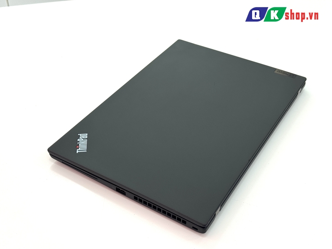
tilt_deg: -40.7
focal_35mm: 48
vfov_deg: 30.3
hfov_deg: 39.7
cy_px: 124
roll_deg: -0.5
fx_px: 460
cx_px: 166
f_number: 1.78
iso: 64
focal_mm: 6.76
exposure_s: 1/157
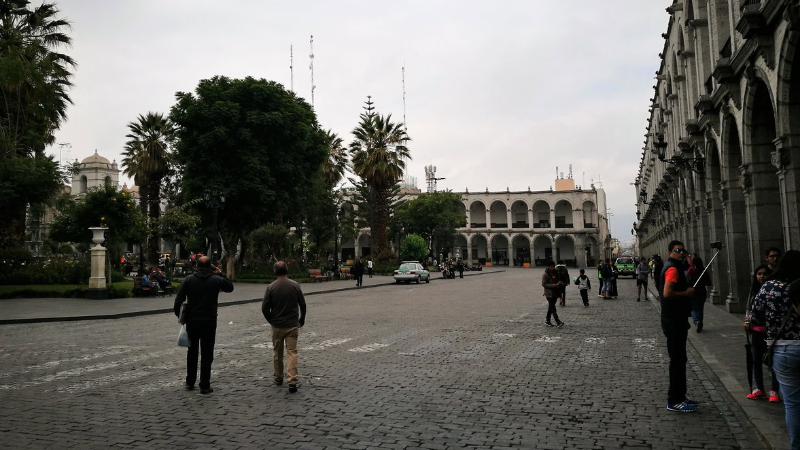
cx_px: 398
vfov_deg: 38.8
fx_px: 636
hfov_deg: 64.3
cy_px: 185
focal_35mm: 30
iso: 50
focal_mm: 4.5
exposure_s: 1/1028
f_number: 2.2
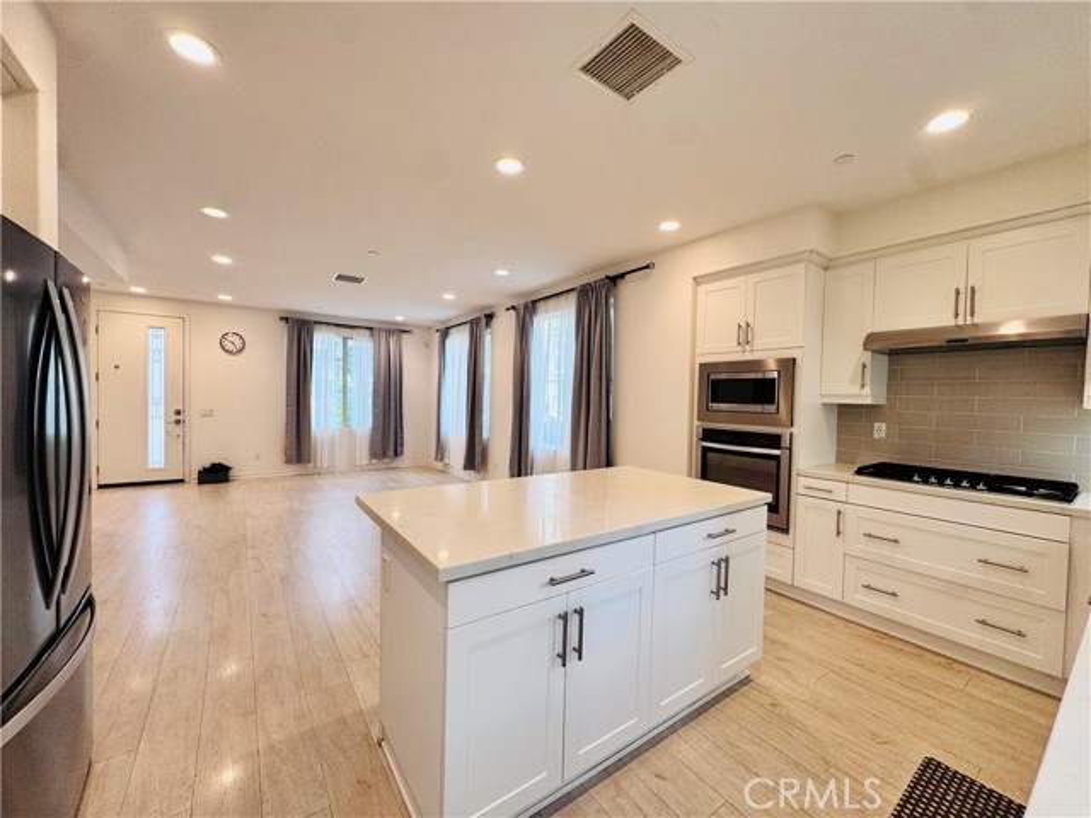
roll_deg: -0.8
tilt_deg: -1.6
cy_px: 409
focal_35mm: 14
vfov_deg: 85.7
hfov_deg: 102.1
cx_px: 546
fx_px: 441
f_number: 2.2
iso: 100
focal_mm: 2.22
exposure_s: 1/120
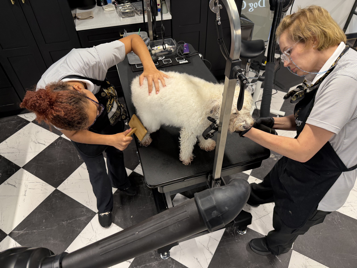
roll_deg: +2.2
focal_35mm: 24
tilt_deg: -44.0
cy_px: 134
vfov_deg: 56.8
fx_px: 248
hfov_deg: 71.6
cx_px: 178
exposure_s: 1/60
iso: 125
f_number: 1.78
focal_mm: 6.76
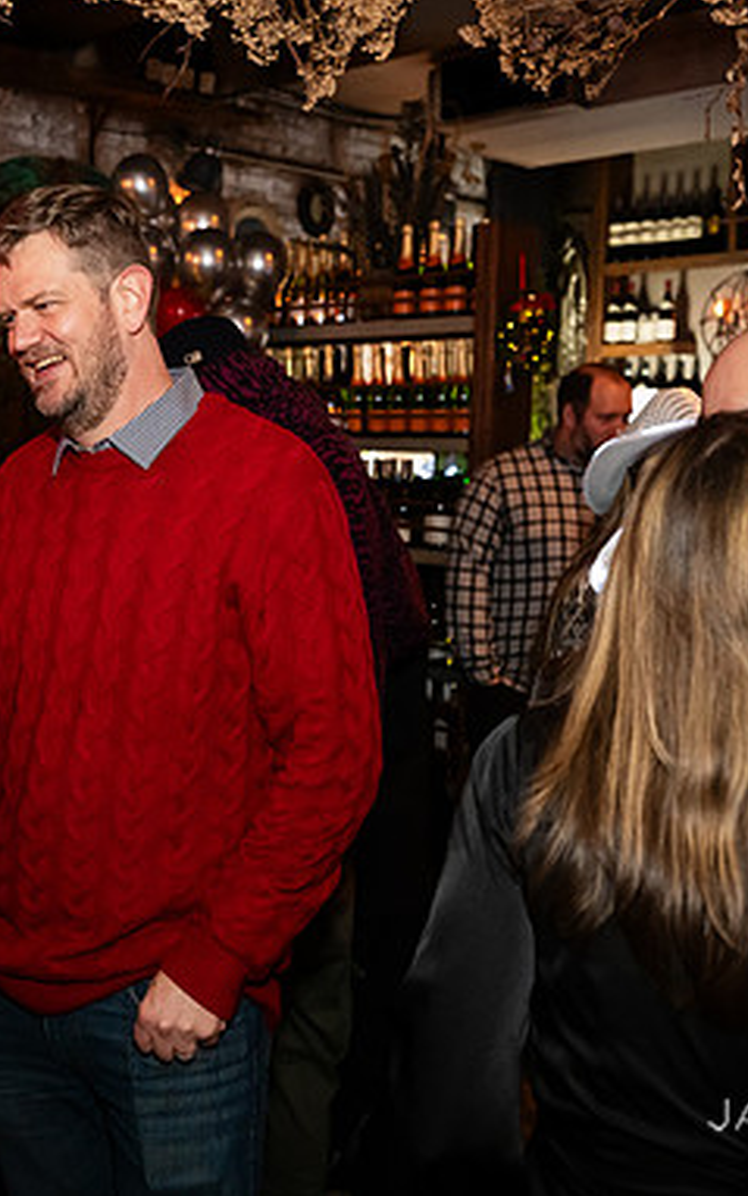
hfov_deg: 28.8
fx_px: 1401
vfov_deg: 46.2
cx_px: 81
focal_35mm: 43
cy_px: 581
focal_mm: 27
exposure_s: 1/100
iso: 3200
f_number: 3.2
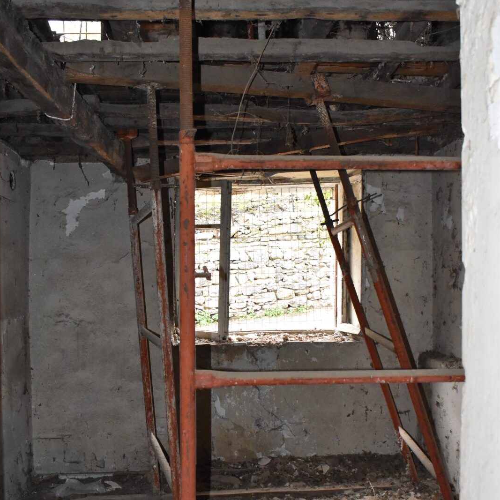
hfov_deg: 41.3
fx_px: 664
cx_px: 248
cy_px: 295
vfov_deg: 41.1
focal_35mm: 41
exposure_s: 1/60
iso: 4000
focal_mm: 21
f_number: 5.6
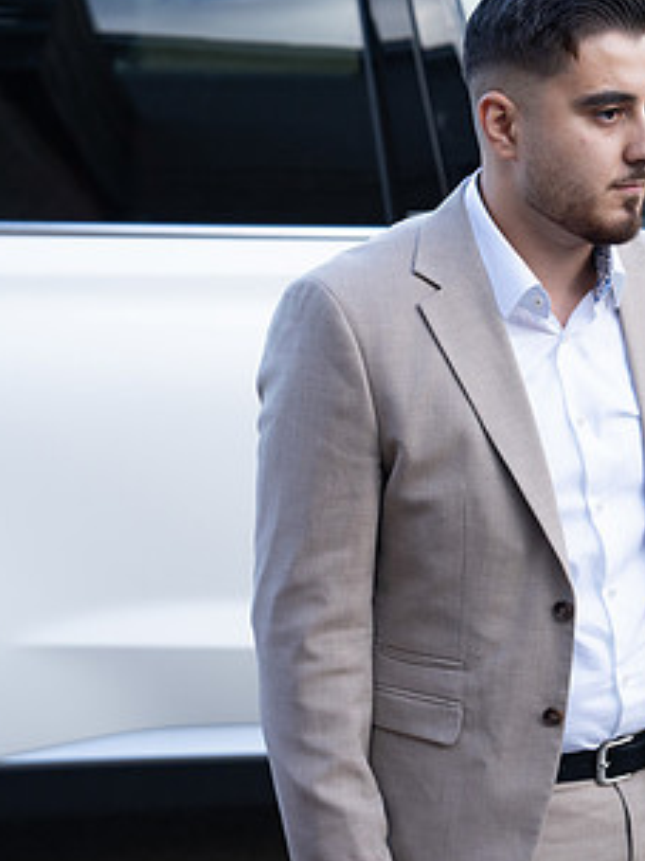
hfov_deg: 11.3
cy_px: 465
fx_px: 3207
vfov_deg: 15.3
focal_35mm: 129
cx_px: 784
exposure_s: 1/1600
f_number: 2.8
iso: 800
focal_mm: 70
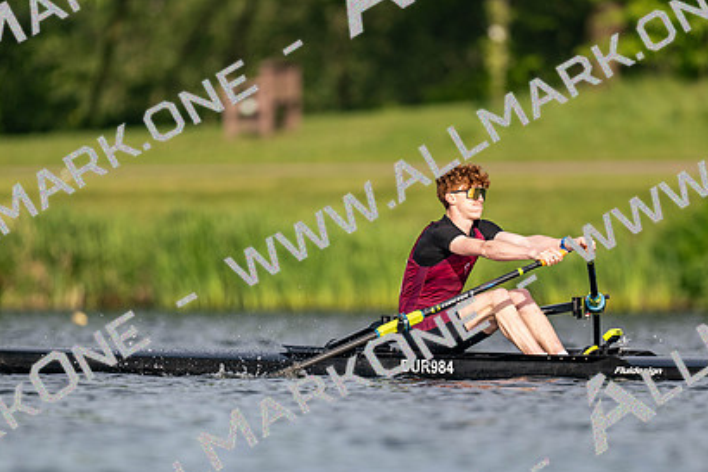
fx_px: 16689
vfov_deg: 1.6
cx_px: 439
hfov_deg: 2.4
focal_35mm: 849
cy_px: 291
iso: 320
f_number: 4
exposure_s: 1/2500
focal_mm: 600
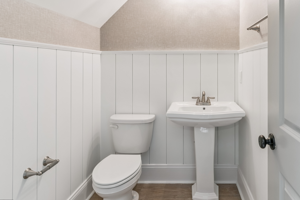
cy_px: 67
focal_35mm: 25
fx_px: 208
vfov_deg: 50.4
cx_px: 190
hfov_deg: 70.2
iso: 250
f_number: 8
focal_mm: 17
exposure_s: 1/20
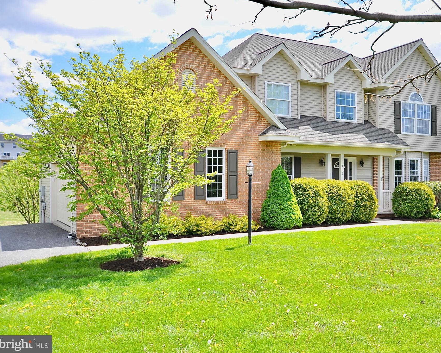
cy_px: 177
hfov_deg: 52.5
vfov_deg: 43.4
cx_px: 261
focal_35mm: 34
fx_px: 444
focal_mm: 20
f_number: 8
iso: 200
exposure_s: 1/200
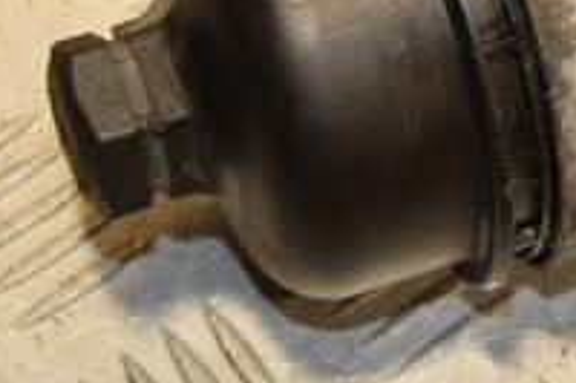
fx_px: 3597
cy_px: -98
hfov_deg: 9.0
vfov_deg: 6.1
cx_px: 757
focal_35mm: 225
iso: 800
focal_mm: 50
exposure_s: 1/200
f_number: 5.6
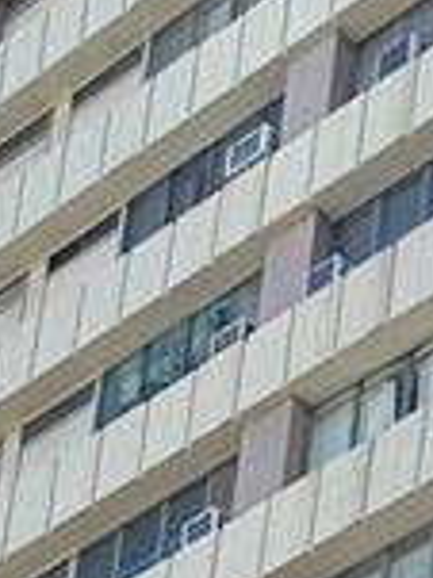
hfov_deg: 7.2
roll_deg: -1.8
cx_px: 1153
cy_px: 2216
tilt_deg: +15.9
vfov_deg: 7.6
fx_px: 3190
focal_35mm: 191
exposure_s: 1/2169
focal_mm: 6.76
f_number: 1.78
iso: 100
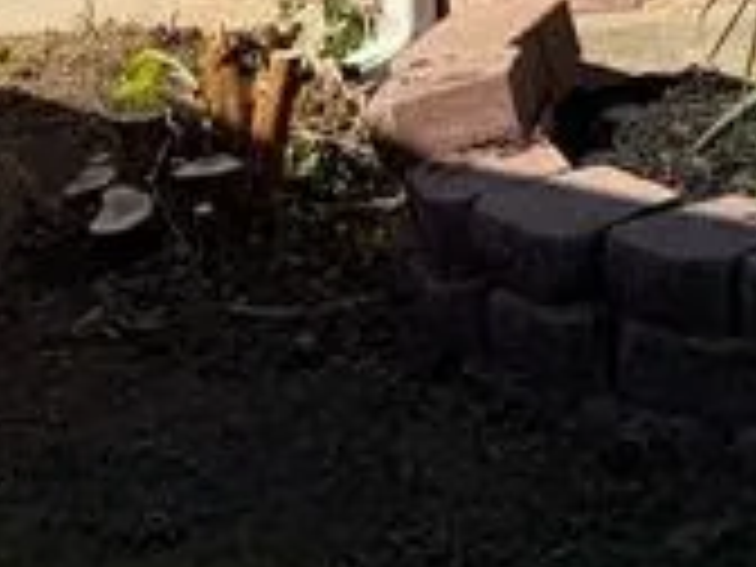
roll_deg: +3.4
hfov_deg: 11.6
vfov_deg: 9.7
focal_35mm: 146
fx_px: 3189
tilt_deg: -4.3
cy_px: -418
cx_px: 1692
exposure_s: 1/5319
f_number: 1.78
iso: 80
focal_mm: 6.76
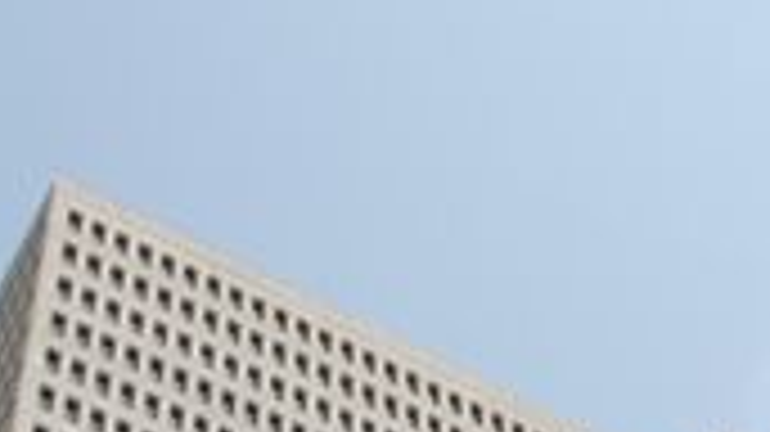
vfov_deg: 7.9
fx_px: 2877
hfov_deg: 15.2
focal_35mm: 141
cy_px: 1071
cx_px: 410
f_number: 8
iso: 100
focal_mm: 20
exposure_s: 1/250
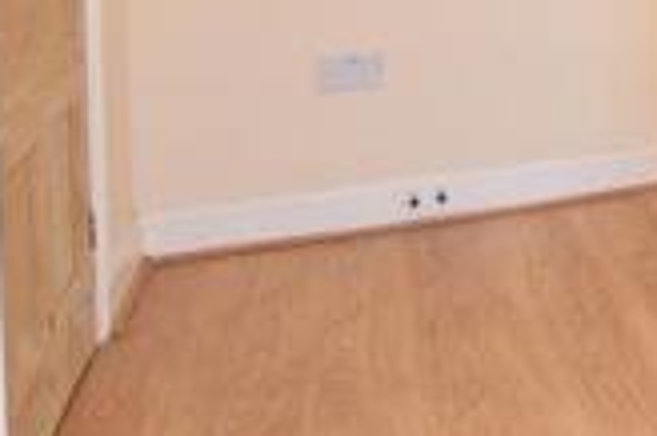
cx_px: 965
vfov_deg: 20.0
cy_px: -182
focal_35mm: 60
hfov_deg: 25.7
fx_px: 1094
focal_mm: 10
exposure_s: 1/60
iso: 200
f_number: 5
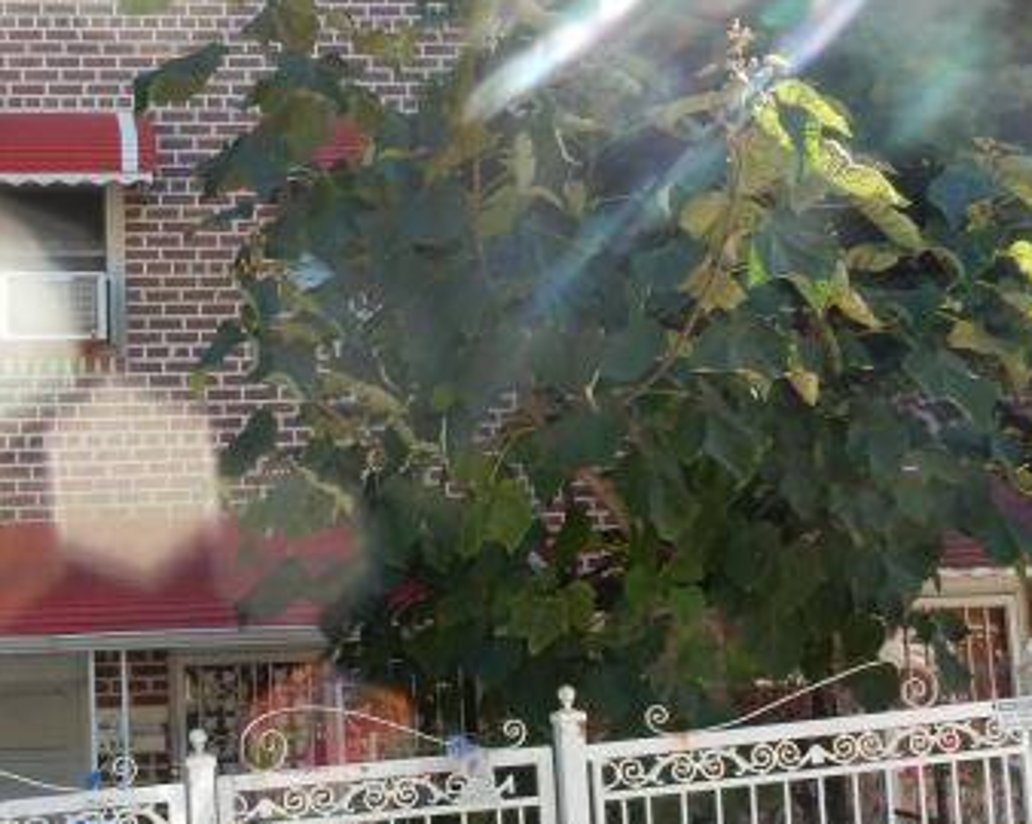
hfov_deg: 34.9
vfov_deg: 29.1
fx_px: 1587
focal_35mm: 52
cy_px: 424
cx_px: 214
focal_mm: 4.5
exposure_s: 1/125
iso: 125
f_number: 4.8
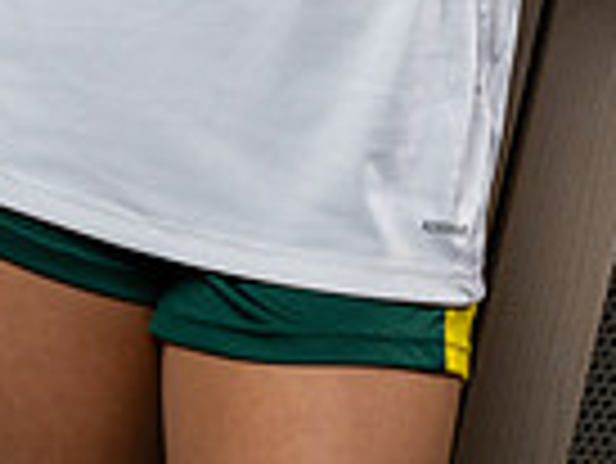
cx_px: 328
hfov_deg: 9.6
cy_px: -505
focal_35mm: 205
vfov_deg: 7.0
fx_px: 3651
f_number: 7.1
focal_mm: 65
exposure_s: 1/250
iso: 800
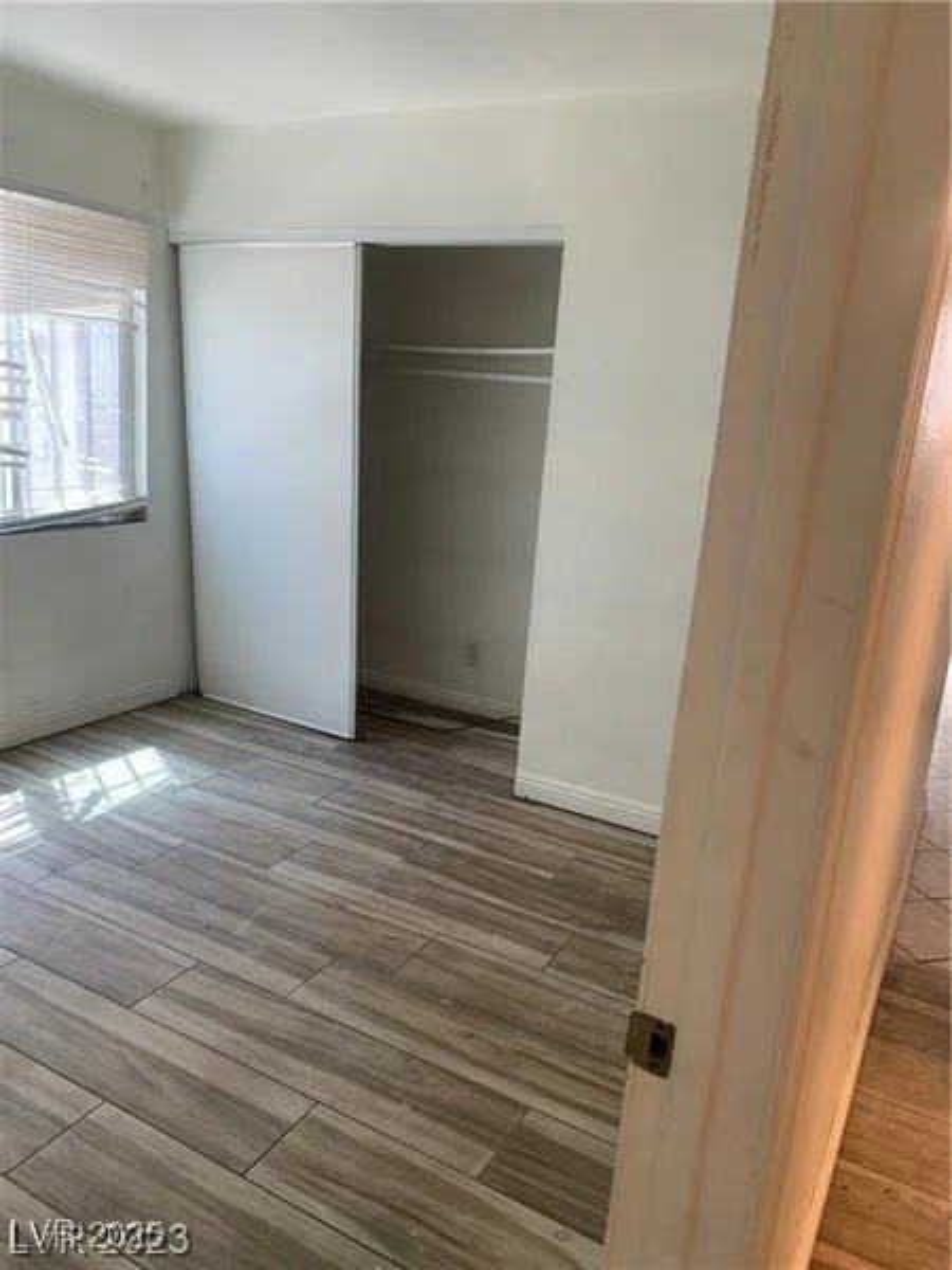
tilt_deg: -13.3
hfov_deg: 53.1
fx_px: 953
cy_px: 635
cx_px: 476
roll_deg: -4.7
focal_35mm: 26
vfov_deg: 67.3
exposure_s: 1/120
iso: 64
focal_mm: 4.25
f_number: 1.8
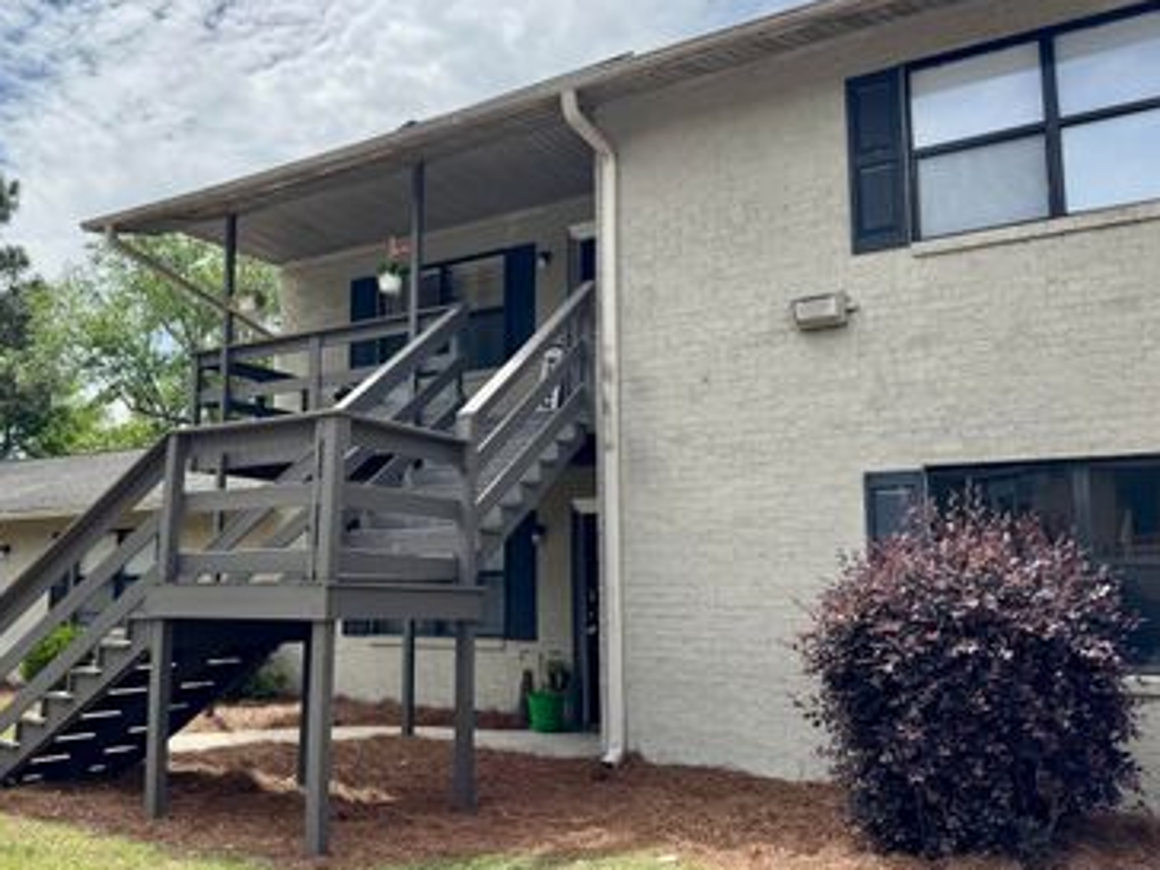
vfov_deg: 42.9
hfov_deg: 54.9
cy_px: 419
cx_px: 459
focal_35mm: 33
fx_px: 1106
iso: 80
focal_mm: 6.76
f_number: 1.78
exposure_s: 1/3597
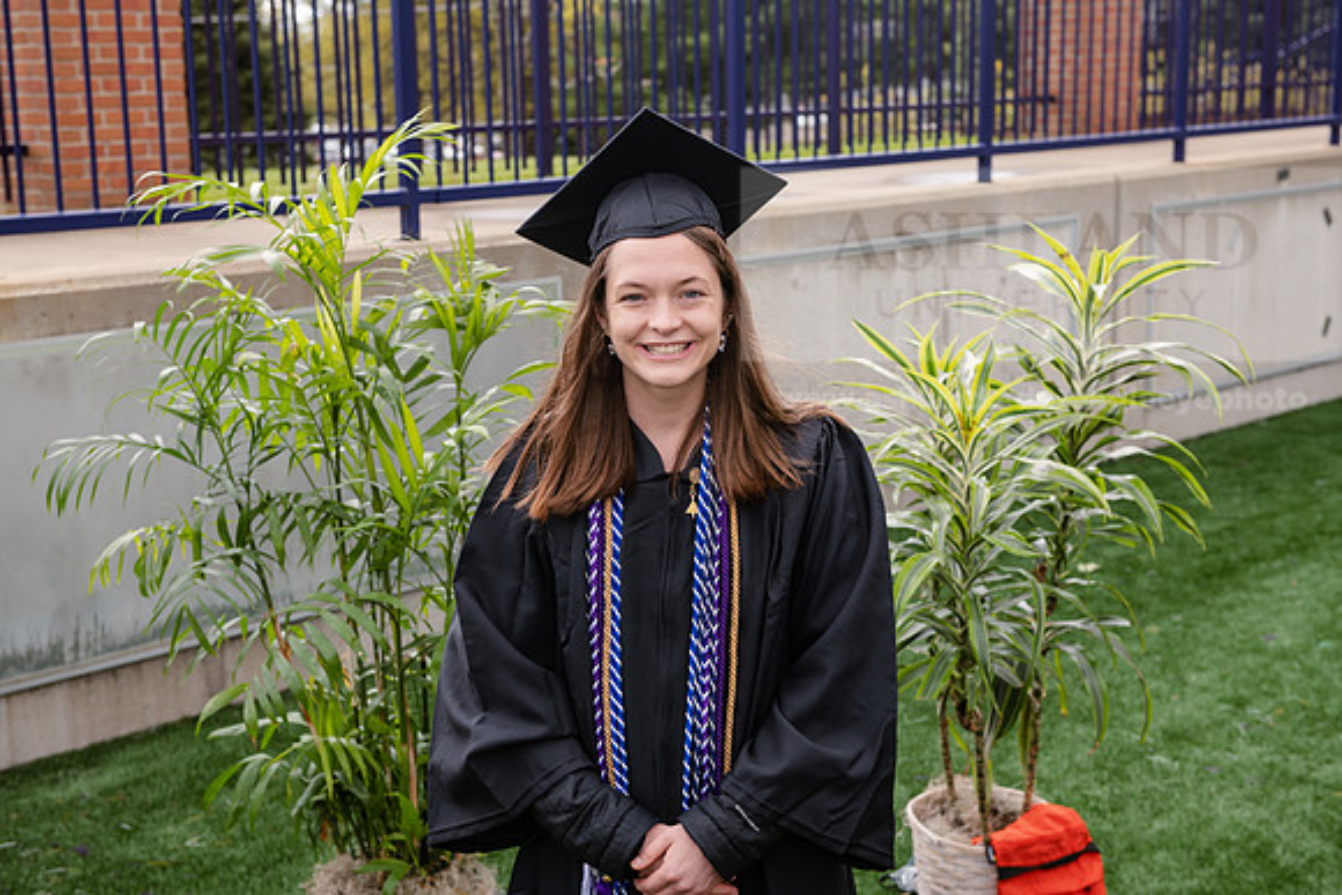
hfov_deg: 35.6
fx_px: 2088
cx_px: 671
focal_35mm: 56
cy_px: 448
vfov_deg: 24.2
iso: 320
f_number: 5.6
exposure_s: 1/200
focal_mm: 56
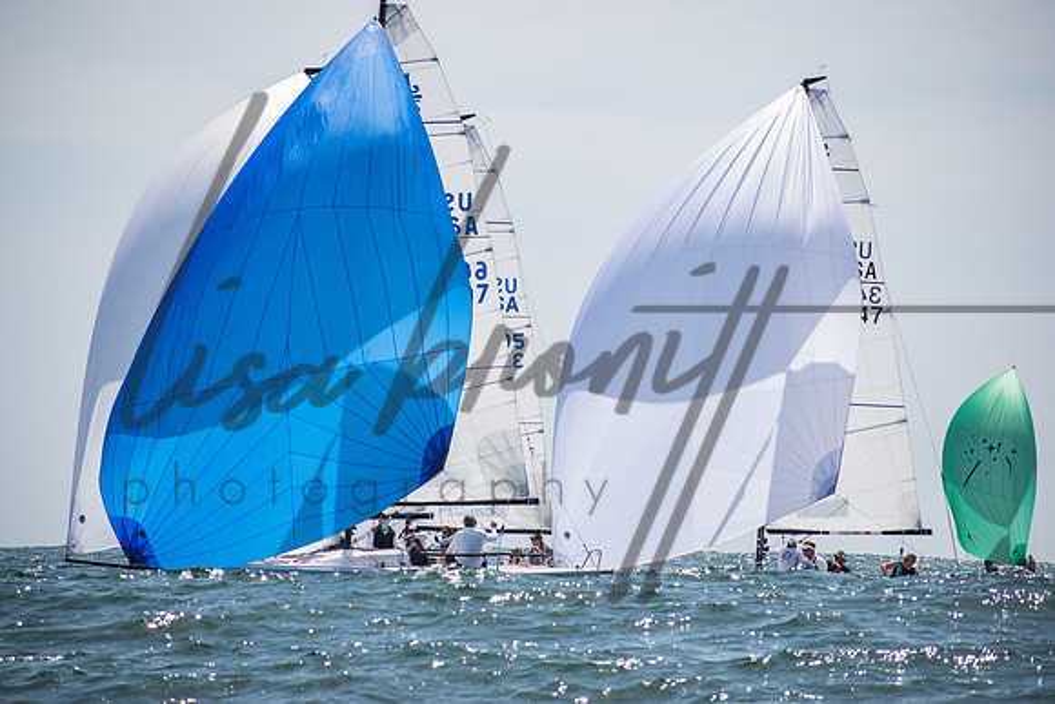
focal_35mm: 255
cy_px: 352
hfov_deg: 8.1
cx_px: 528
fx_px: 7474
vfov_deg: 5.4
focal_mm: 170
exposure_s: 1/1000
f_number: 6.3
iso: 200
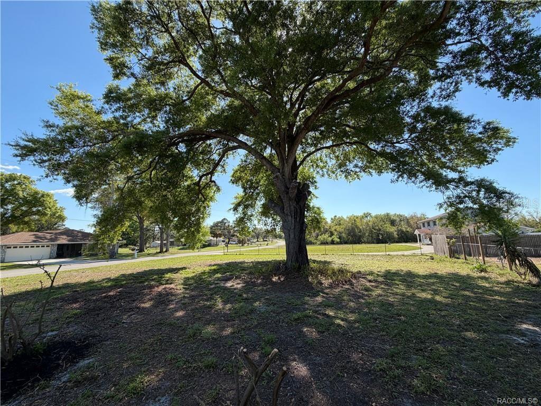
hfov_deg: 102.1
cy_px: 203
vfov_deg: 85.7
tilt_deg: +8.1
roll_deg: +3.0
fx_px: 219
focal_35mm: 14
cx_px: 270
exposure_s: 1/602
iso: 40
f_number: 2.2
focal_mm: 2.22
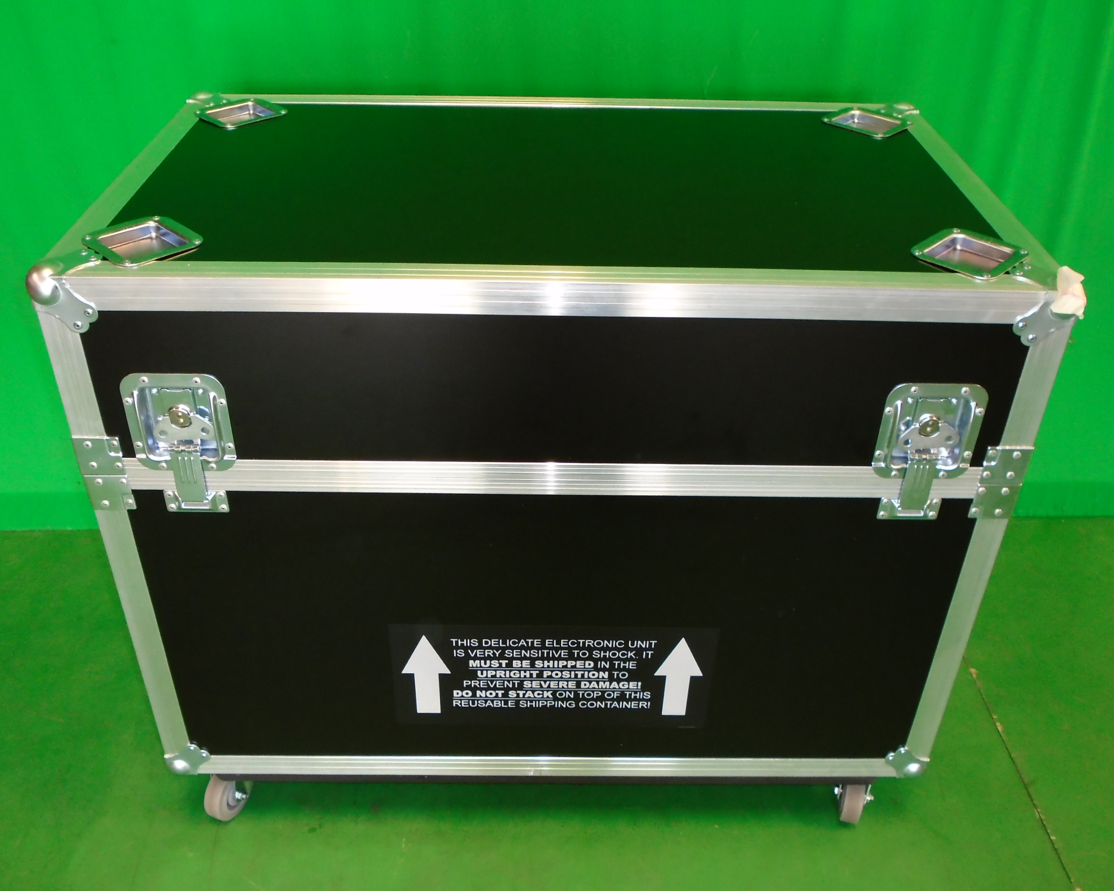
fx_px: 1088
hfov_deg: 54.2
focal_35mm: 33
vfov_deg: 44.5
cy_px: 447
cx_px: 564
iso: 250
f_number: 3.5
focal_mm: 5.5
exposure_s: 1/40
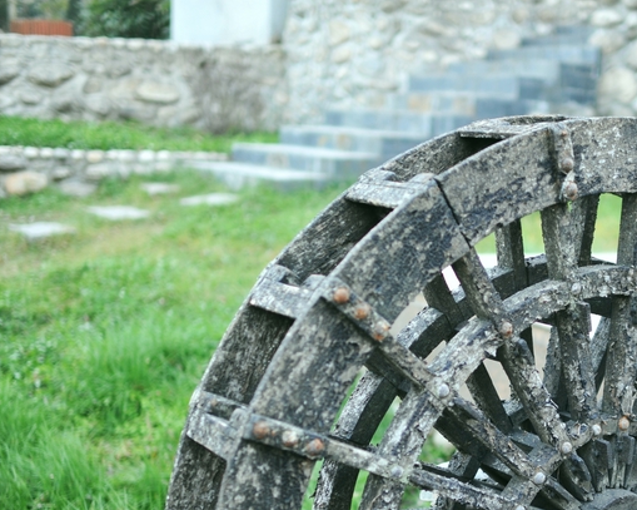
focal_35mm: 58
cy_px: 372
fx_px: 1093
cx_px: 477
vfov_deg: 26.0
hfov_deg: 31.9
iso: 400
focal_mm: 35
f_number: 1.6
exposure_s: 1/60
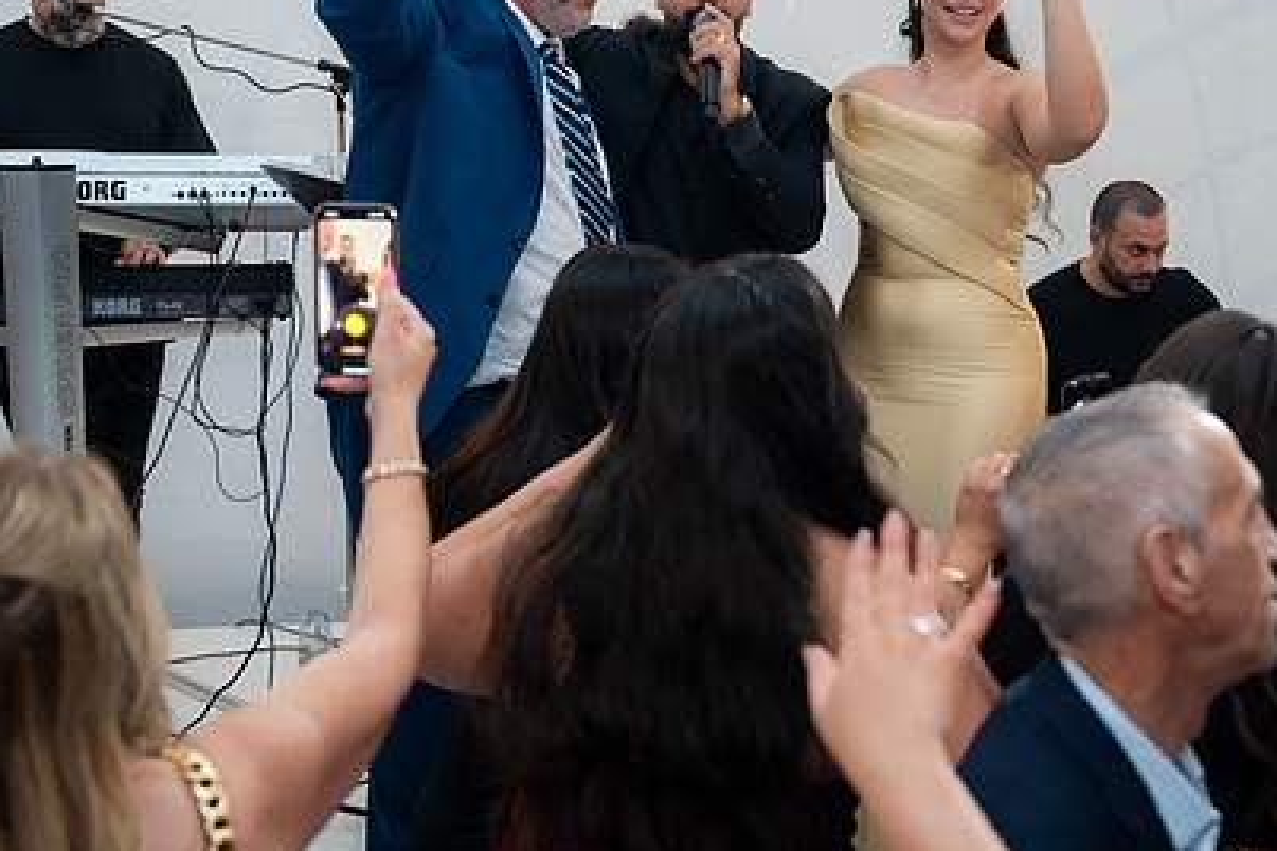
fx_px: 2199
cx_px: 737
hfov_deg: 32.3
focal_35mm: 62
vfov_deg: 21.8
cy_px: 259
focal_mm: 43
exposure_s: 1/200
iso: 3200
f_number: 3.5
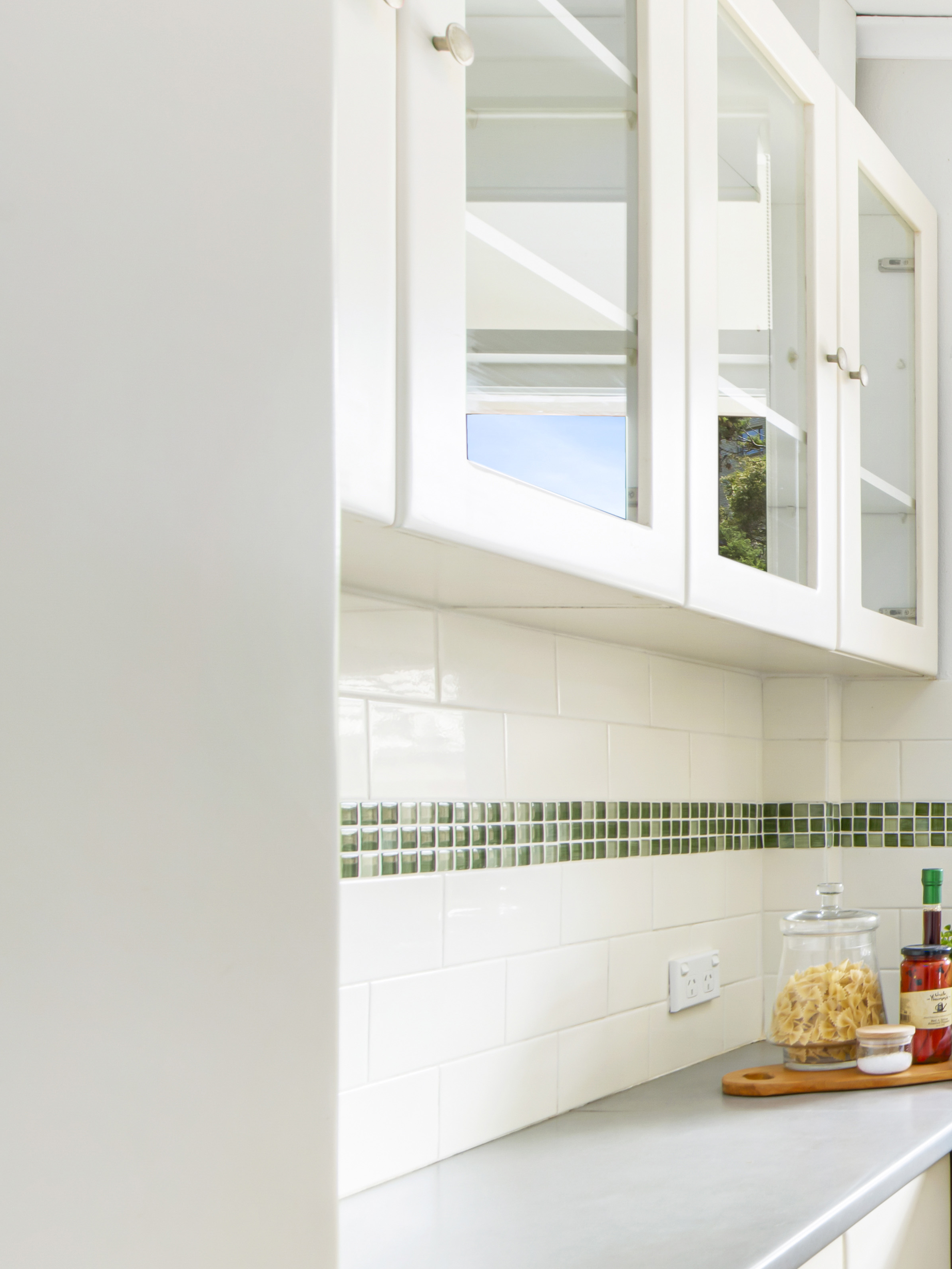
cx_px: 1410
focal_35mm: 35
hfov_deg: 28.1
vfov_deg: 51.9
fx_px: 1283
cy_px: 814
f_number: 10
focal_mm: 14
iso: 64
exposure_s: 1/15
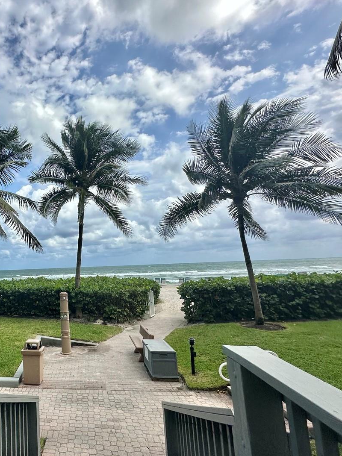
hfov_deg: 55.9
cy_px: 234
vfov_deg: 79.0
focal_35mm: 21
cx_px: 42
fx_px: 277
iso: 50
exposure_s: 1/2817
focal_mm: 2.22
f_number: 2.2
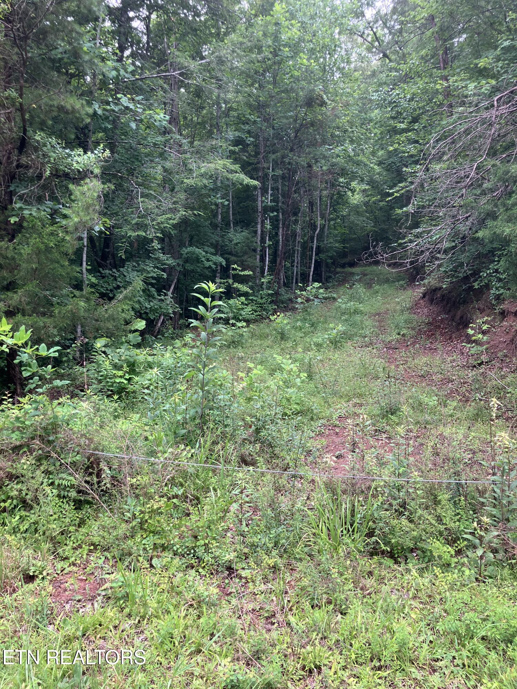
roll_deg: -0.4
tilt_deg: +2.1
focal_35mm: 28
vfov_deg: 63.4
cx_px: 258
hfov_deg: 49.7
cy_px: 344
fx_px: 558
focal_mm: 3.99
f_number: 1.8
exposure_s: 1/121
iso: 25
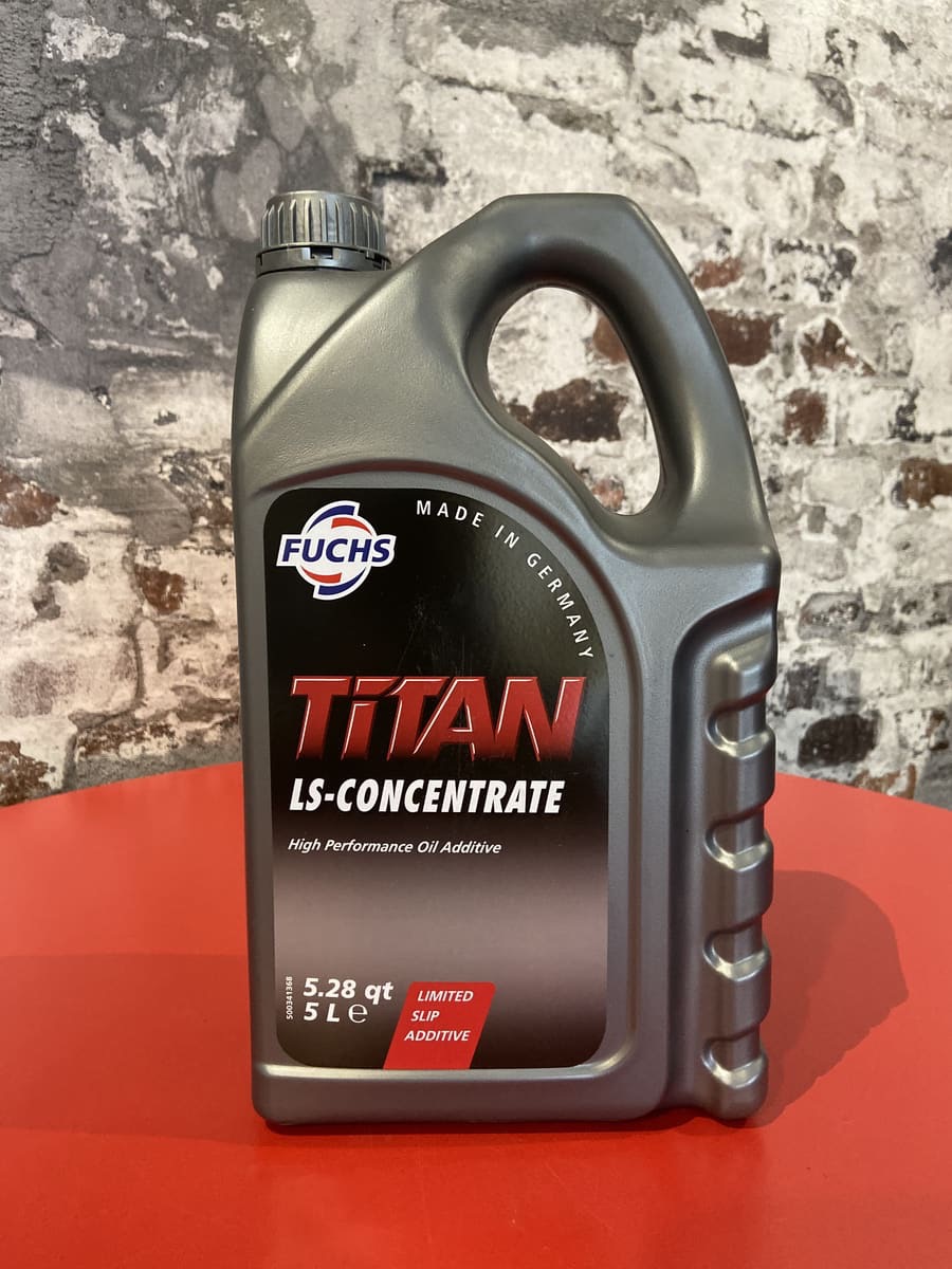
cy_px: 634
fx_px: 953
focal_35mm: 26
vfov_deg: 67.3
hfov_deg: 53.1
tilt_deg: -7.1
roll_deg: -0.4
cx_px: 476
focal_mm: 4.25
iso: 400
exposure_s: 1/33
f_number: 1.8
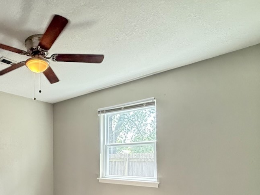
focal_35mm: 28
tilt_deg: +0.4
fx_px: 210
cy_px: 158
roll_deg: +0.0
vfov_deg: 46.9
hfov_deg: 54.9
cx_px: 24
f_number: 2.2
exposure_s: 1/120
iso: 500
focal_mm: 2.22
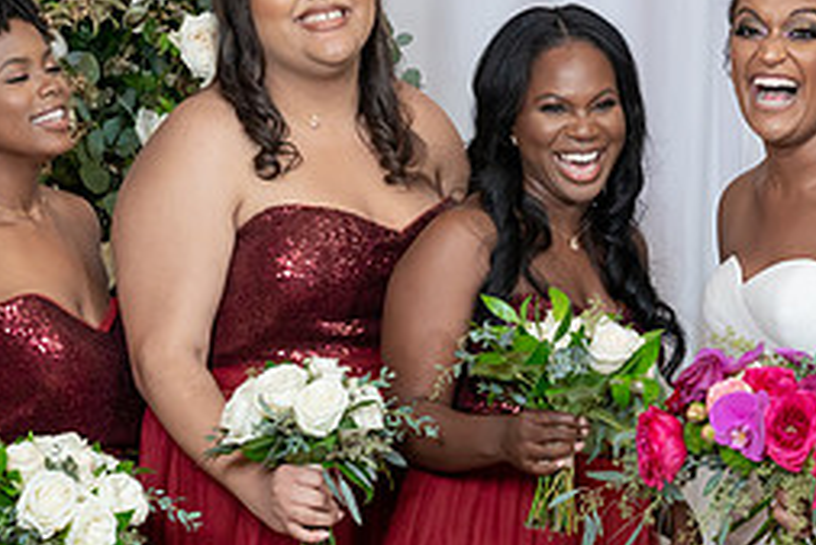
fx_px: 3651
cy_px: 344
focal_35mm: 161
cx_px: 853
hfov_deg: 12.6
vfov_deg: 8.5
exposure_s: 1/200
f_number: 5.6
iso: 2000
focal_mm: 67
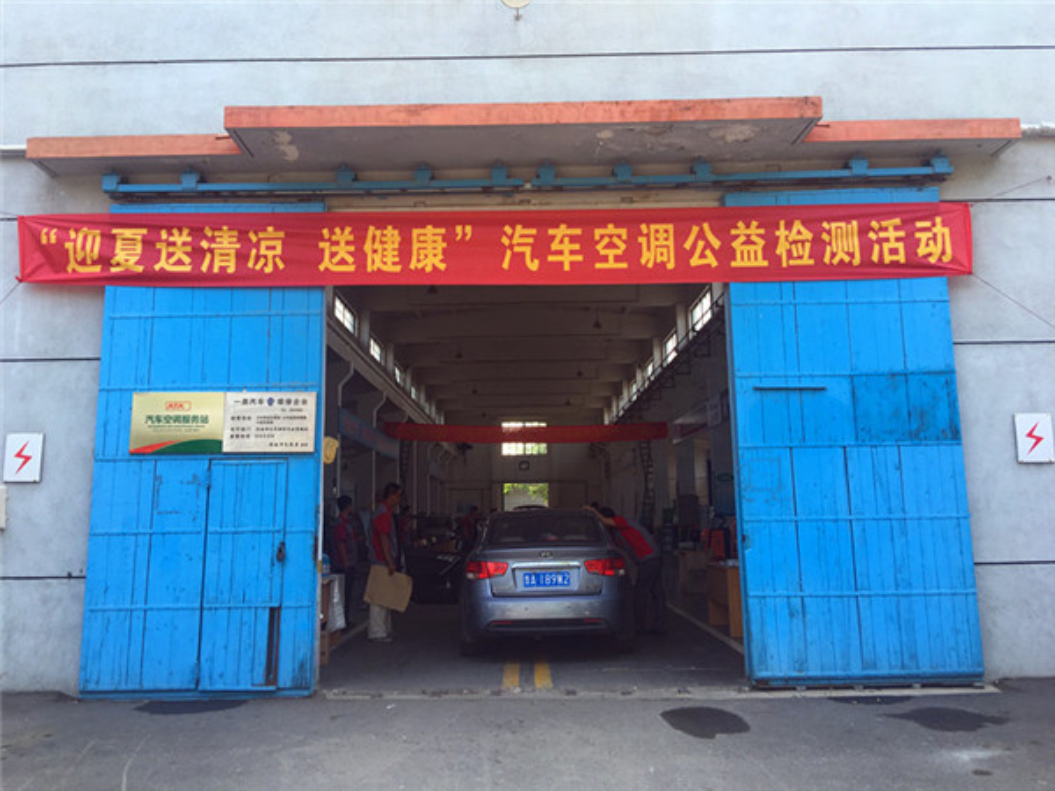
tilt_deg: +10.6
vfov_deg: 48.2
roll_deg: +0.8
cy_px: 396
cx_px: 528
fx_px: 884
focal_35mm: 29
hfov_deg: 61.7
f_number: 2.2
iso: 25
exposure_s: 1/159
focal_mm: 4.15
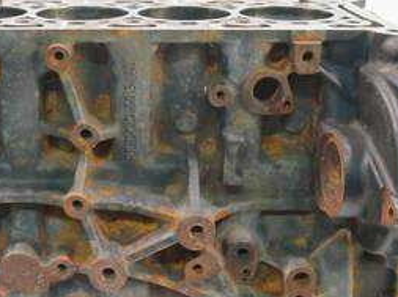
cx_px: 135
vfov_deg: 25.6
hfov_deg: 33.6
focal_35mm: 57
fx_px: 654
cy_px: 156
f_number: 3.8
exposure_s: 1/60
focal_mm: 15
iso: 800
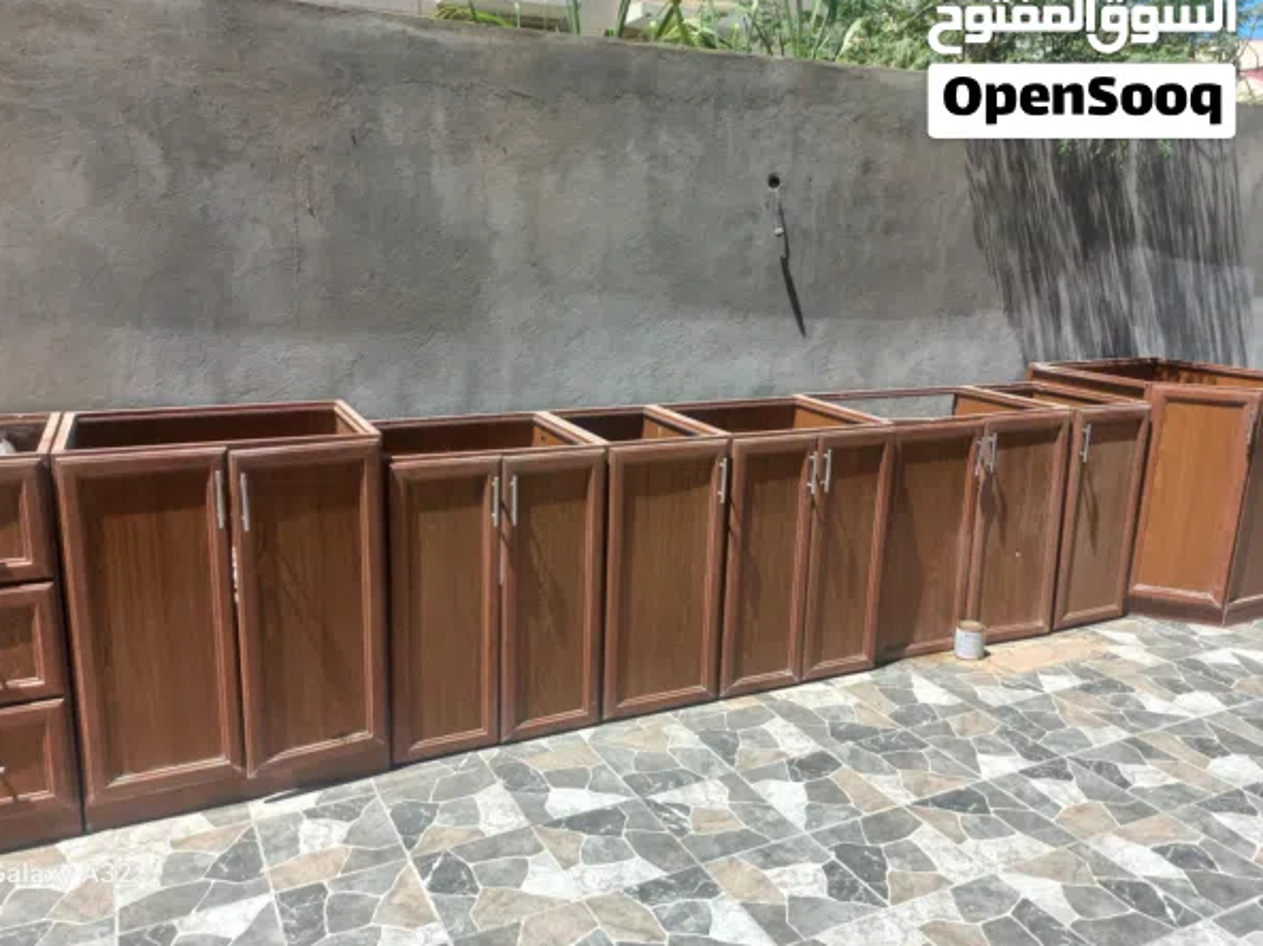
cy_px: 445
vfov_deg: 51.3
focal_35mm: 27
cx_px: 607
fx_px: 985
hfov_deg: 65.3
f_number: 1.8
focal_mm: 4.6
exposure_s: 1/539
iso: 25
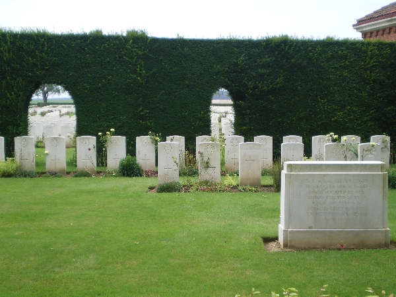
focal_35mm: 50
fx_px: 572
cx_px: 198
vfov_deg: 29.1
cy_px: 148
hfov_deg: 38.2
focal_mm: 8.4
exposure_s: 1/160
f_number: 3.7
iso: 64
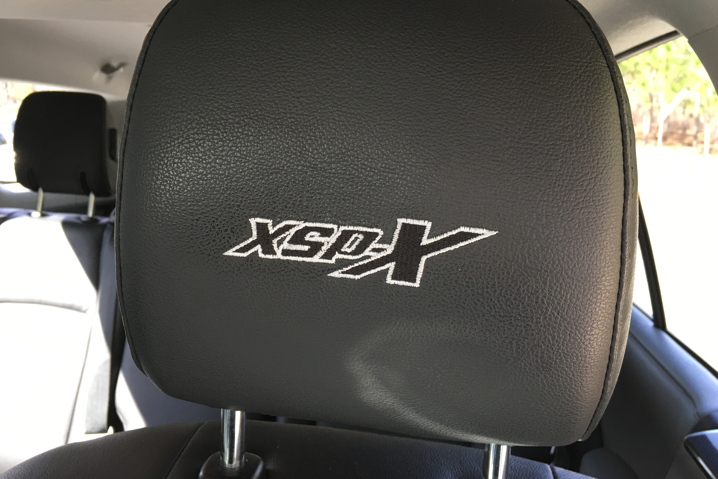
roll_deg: -4.0
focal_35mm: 31
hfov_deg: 60.3
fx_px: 618
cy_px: 212
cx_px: 363
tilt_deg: -3.3
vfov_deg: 42.3
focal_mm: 4.15
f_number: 2.2
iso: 32
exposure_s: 1/15
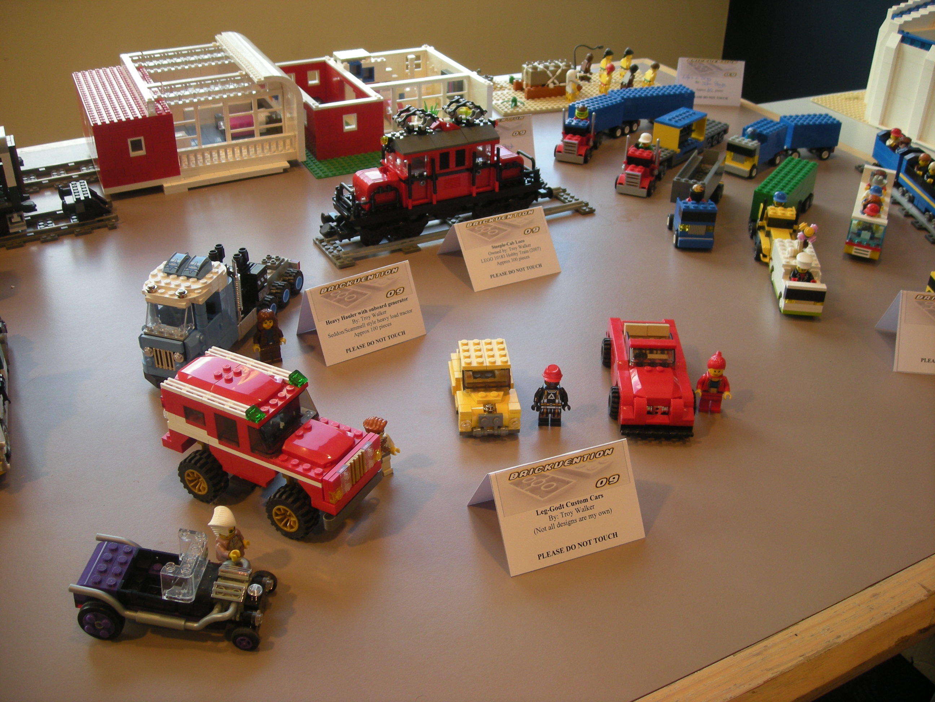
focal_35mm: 35
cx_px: 468
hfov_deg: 52.6
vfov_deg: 40.7
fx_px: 945
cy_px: 351
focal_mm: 5.7
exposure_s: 1/10.2
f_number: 2.8
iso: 64
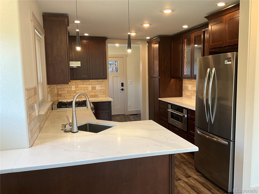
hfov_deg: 61.7
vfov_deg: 48.2
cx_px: 130
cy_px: 97
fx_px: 217
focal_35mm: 29
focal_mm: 3
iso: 50
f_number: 1.8
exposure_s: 1/60
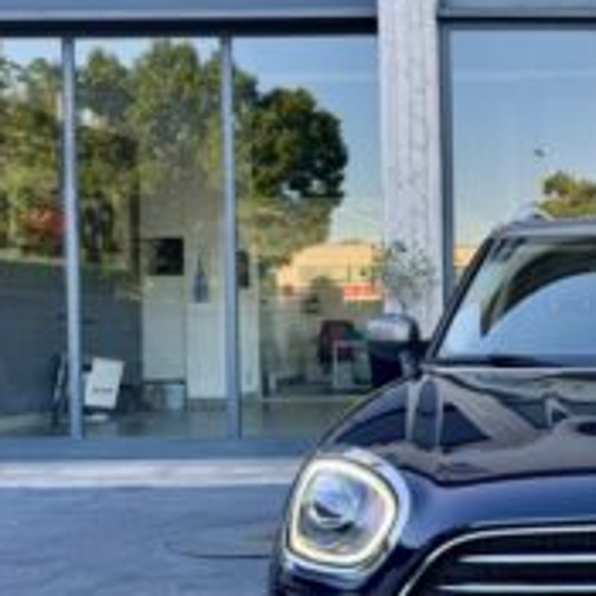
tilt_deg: -1.5
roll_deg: +0.3
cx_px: 695
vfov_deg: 32.8
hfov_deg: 28.9
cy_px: 332
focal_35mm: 52
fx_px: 1013
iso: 64
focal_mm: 6.76
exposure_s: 1/276
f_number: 1.78
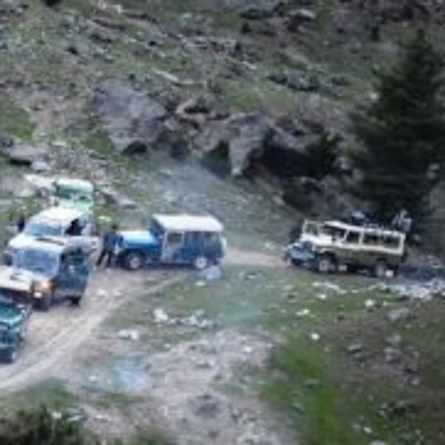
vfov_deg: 18.5
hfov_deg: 18.2
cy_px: 332
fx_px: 1356
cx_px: 14
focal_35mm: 93
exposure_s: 1/60
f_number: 4
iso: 2500
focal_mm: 25
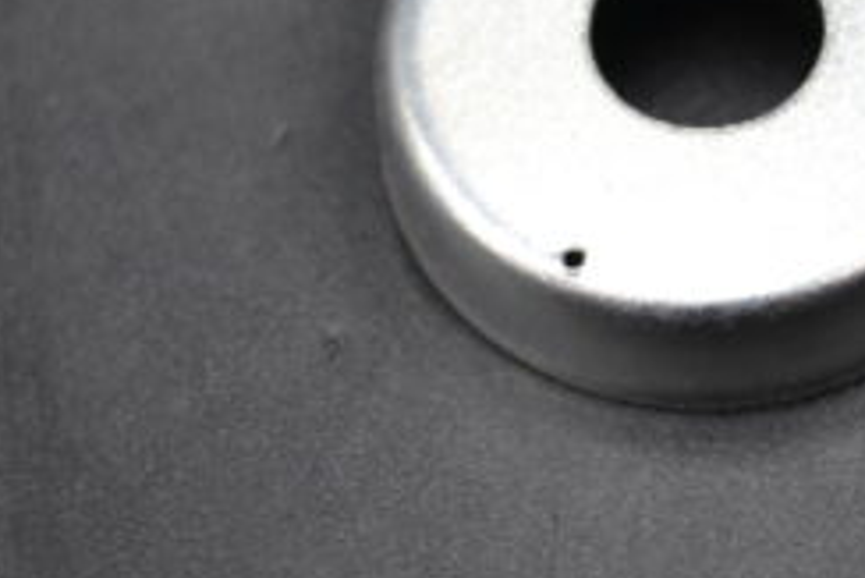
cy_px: 151
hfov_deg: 10.3
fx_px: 4760
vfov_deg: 6.9
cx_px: 734
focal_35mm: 198
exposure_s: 1/80
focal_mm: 46
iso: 400
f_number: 5.3
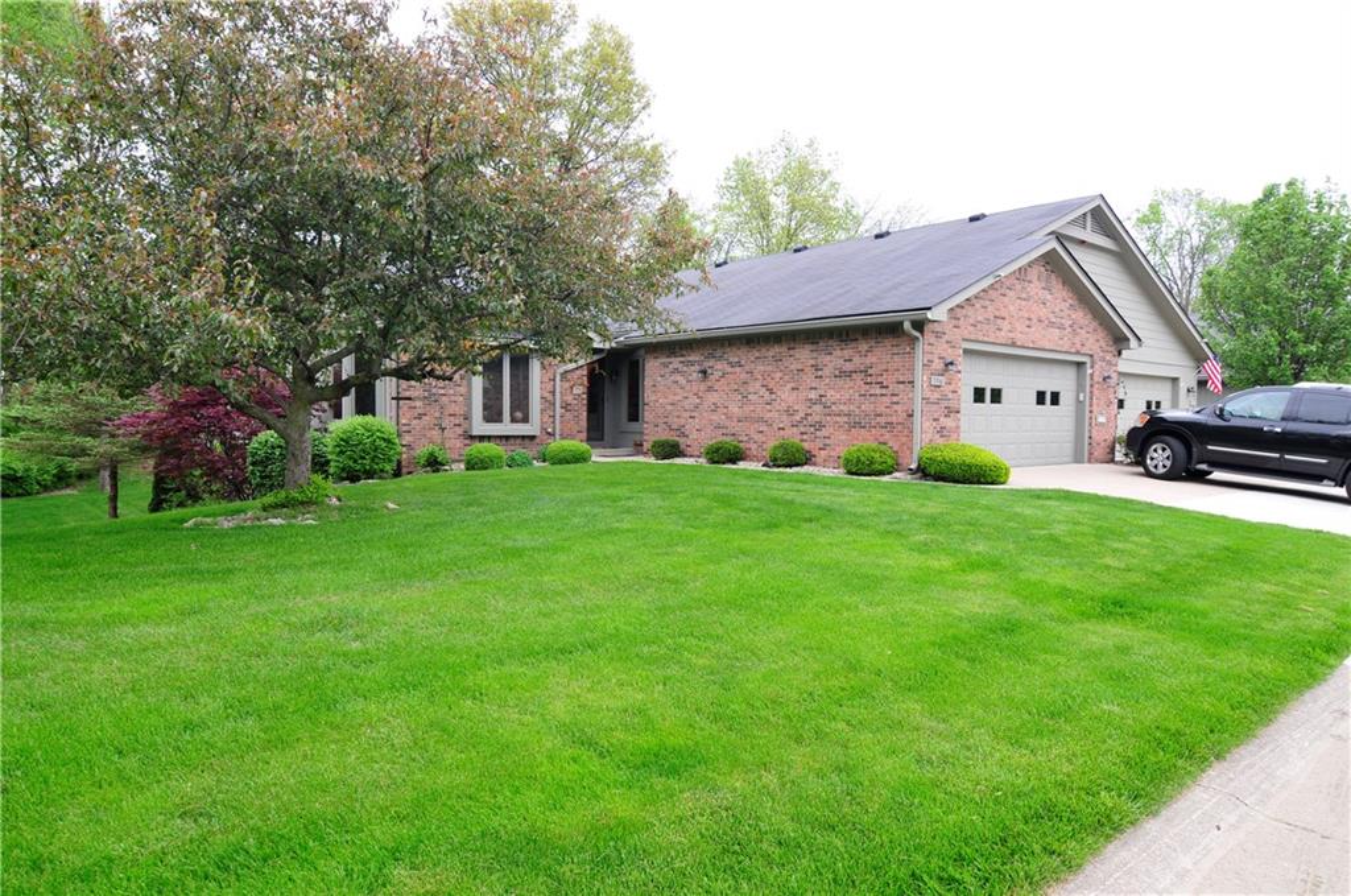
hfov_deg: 77.4
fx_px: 843
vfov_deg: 56.0
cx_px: 676
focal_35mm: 22
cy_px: 448
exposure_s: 1/80
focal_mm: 15
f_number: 6.3
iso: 200
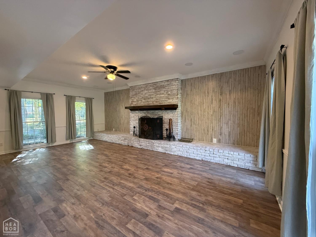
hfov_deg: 102.1
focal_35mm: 14
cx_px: 158
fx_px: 128
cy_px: 118
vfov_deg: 85.7
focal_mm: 2.22
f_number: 2.2
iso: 500
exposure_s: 1/120
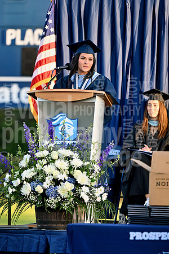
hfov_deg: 4.6
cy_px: 127
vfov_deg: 6.9
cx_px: 84
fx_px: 2112
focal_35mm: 300
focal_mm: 200
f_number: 2.8
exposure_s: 1/640
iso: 320
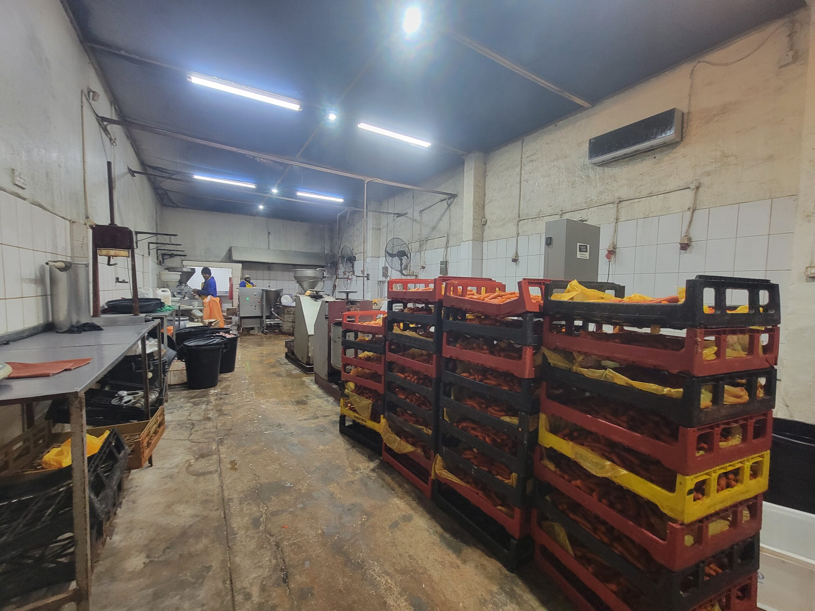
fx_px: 306
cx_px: 408
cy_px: 306
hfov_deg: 106.2
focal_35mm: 13
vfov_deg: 89.9
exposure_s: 1/50
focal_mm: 2.2
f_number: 2.2
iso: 400
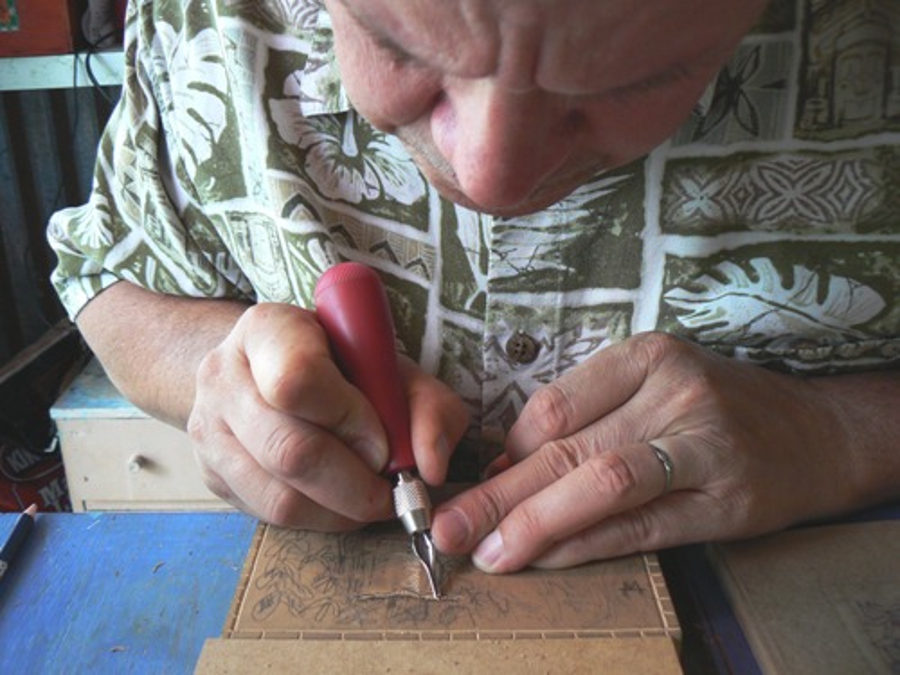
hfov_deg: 51.4
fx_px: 936
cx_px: 450
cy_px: 338
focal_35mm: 36
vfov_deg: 39.7
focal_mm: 6
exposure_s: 1/30
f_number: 2.8
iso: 200
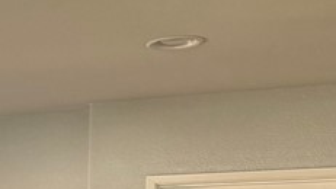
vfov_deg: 10.1
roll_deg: -0.2
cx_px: -303
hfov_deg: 15.4
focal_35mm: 116
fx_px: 1034
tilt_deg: +0.2
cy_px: 301
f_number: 1.78
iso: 200
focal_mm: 6.76
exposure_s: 1/117
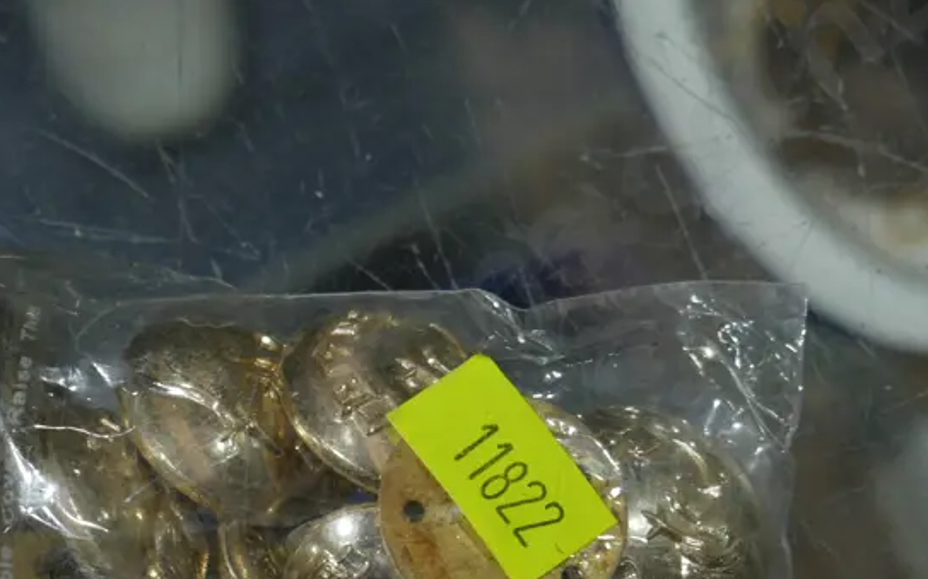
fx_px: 2326
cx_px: 224
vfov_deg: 14.1
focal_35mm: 92
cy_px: 500
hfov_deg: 22.3
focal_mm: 23
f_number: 5.1
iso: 200
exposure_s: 1/80
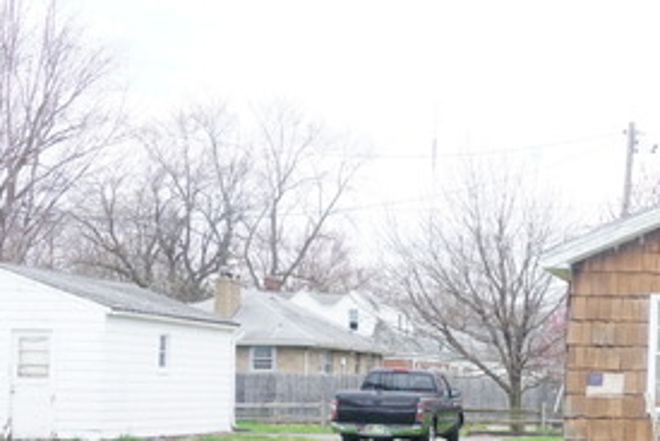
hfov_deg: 22.4
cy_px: 369
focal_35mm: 87
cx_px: 667
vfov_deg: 15.6
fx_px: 1600
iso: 500
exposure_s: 1/200
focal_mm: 25
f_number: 9
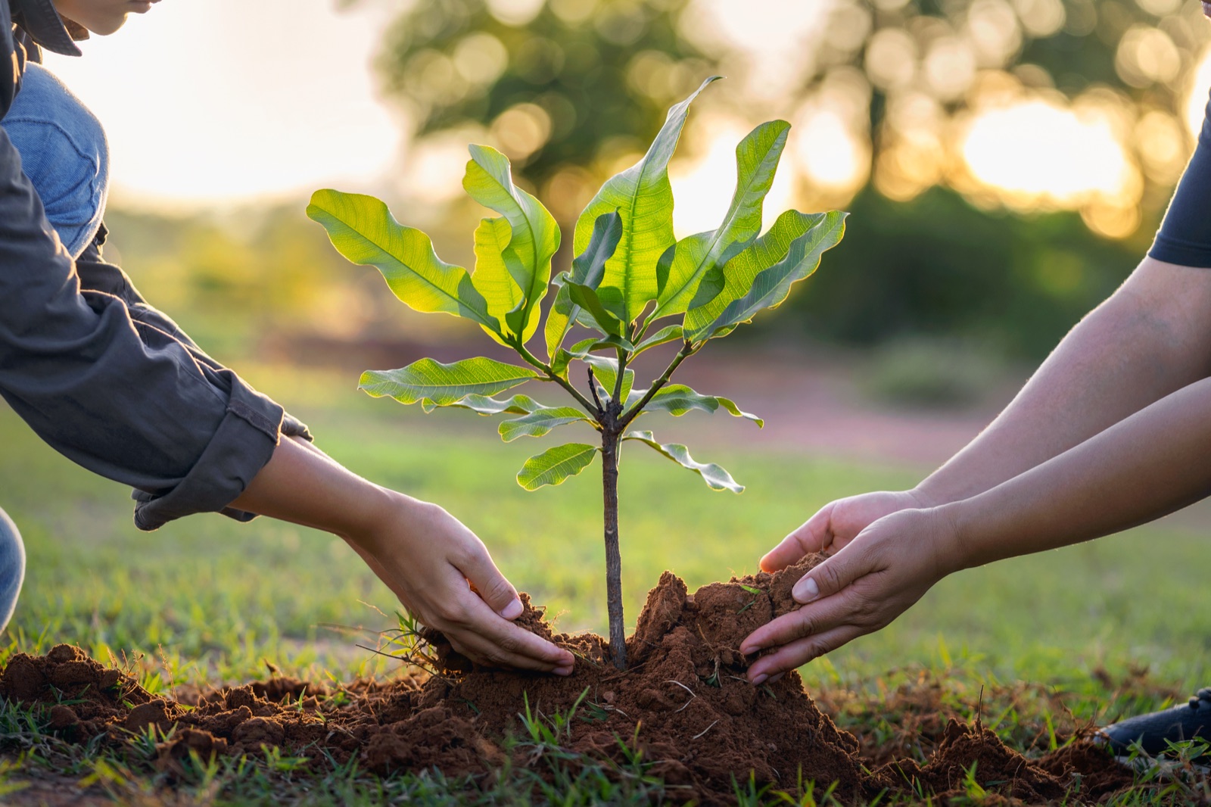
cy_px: 404
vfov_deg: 13.4
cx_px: 606
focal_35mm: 102
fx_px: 3430
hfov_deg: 20.0
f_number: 2.8
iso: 200
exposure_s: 1/320
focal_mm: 102
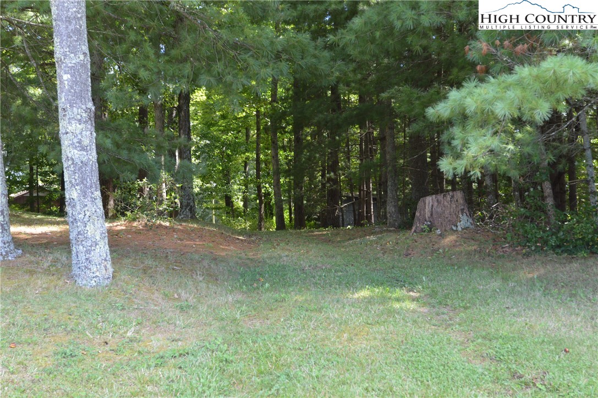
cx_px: 299
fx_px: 796
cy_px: 199
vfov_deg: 28.0
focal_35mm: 48
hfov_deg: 41.2
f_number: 5.6
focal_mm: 32
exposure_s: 1/125
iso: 400
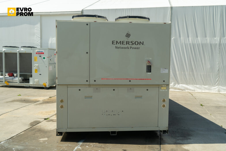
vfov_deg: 41.1
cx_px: 113
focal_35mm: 32
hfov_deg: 58.7
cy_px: 76
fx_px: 201
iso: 100
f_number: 5.6
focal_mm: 32
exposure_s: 1/125
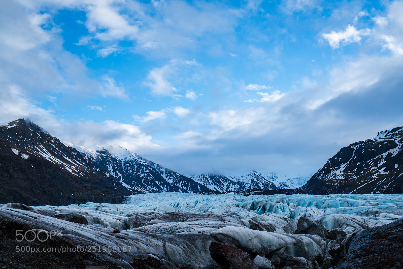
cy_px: 134
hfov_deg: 54.4
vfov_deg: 37.9
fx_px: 392
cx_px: 202
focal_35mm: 35
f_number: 4
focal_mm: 35
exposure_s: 1/640
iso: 100
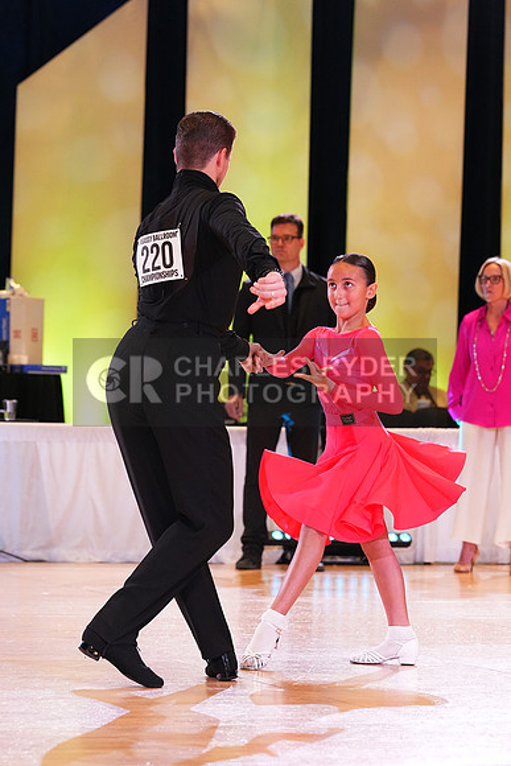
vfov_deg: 13.9
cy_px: 383
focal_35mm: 148
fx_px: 3149
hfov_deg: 9.3
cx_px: 256
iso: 5000
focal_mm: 148
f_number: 5.6
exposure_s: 1/320
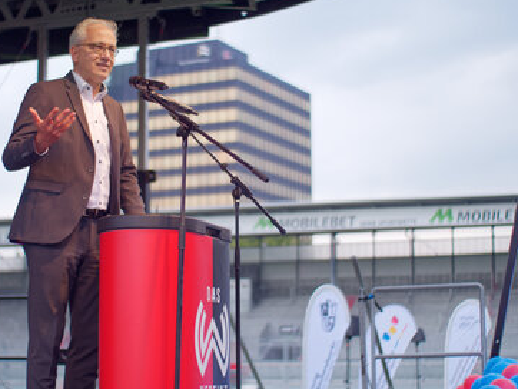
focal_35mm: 117
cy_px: 183
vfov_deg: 12.7
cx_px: 243
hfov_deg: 16.8
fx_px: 1752
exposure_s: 1/640
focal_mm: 53
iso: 250
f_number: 1.3
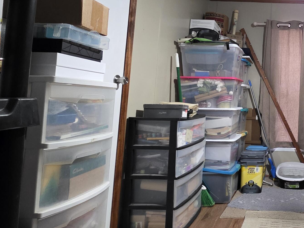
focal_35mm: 29
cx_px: 289
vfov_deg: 47.6
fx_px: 255
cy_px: 81
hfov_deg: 51.9
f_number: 1.9
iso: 800
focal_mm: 2.2
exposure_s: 1/60
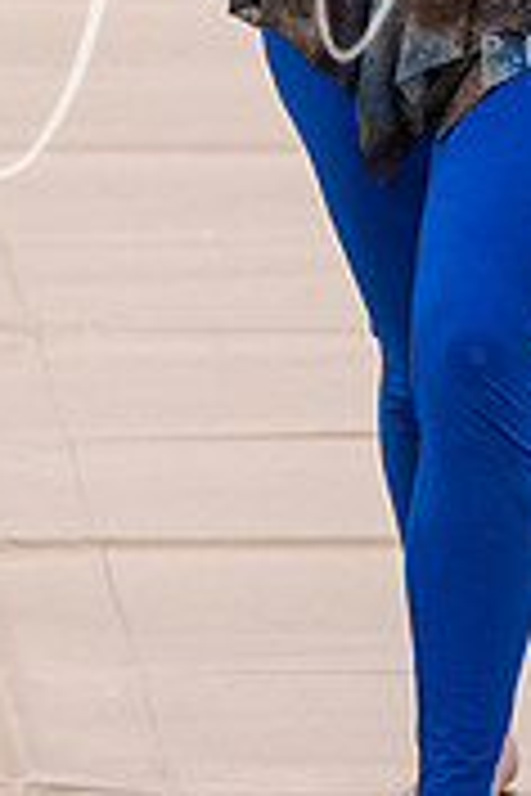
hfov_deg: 1.6
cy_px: -412
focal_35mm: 865
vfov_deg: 2.4
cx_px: 619
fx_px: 19137
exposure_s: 1/200
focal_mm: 165
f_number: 4
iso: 1600
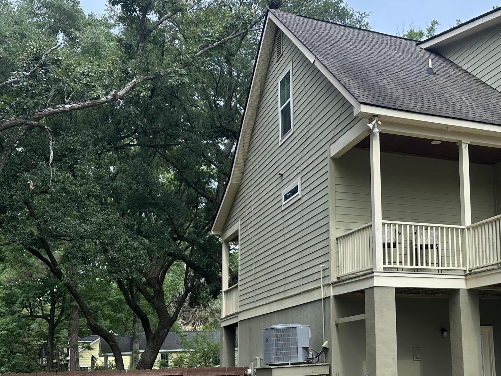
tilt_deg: +8.6
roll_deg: +1.1
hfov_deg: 40.2
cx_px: 370
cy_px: 253
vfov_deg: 31.3
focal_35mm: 46
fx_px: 666
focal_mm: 6.86
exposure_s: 1/962
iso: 80
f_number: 1.78
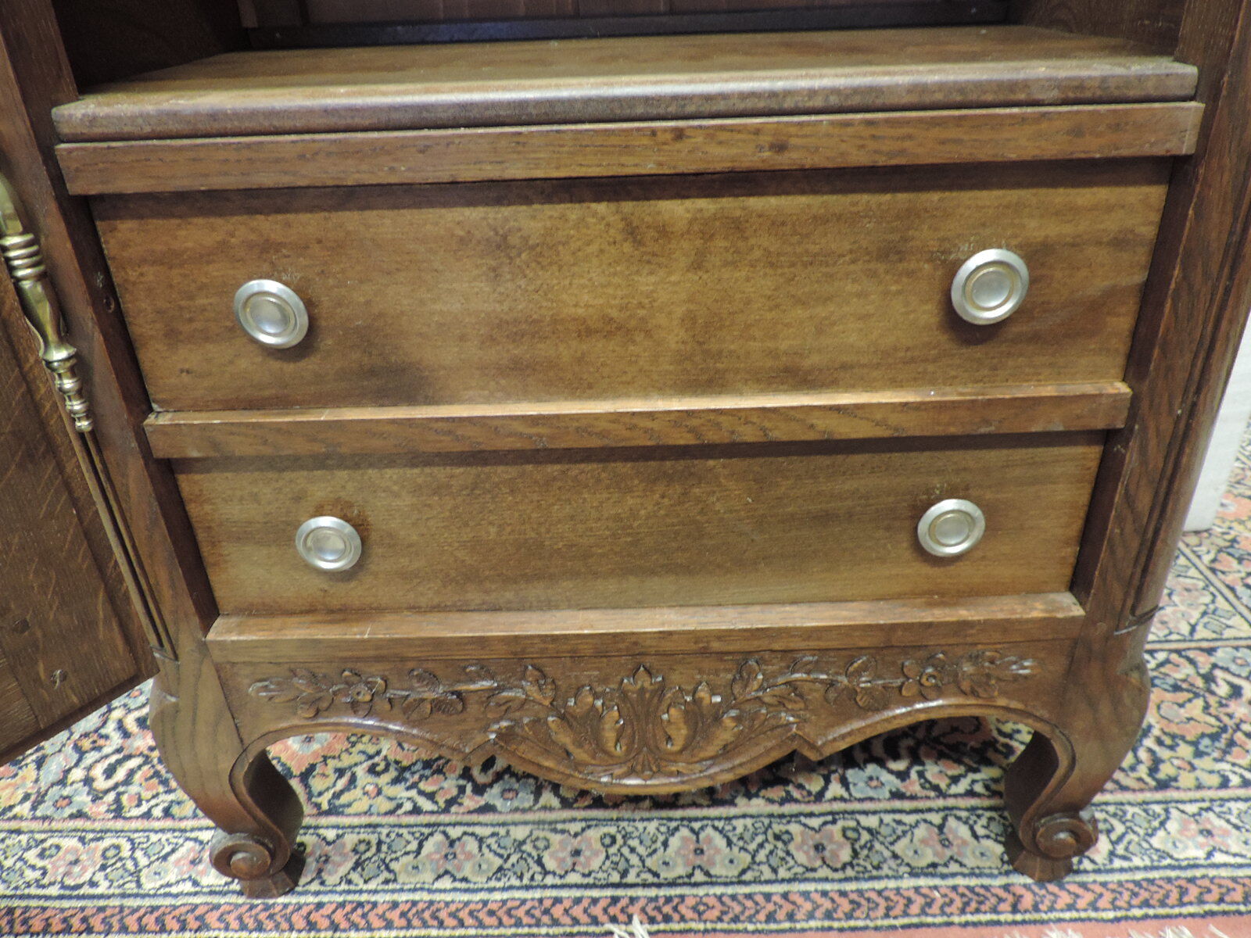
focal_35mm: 24
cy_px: 469
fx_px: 867
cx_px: 626
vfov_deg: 56.8
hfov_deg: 71.6
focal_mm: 4.3
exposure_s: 1/8
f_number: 3
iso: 400
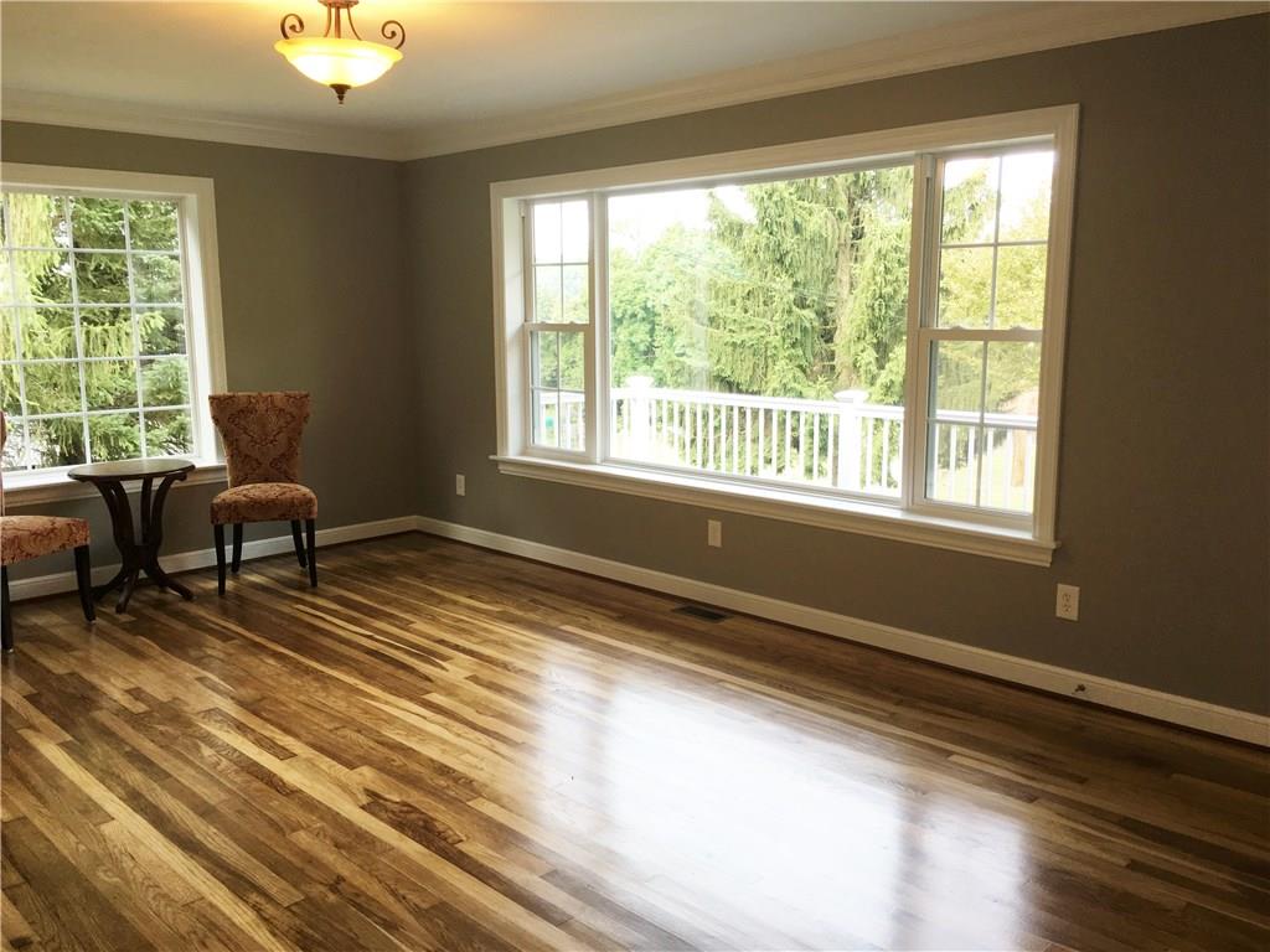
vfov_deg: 48.2
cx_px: 635
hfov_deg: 61.7
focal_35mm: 29
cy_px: 476
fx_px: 1064
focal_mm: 4.15
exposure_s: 1/60
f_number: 2.2
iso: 32
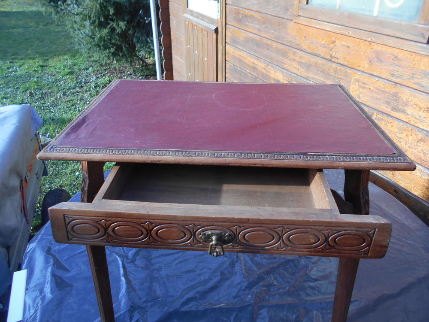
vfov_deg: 53.1
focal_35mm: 26
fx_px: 322
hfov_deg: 67.3
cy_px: 161
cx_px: 214
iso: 80
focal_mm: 4.6
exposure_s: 1/160
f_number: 3.2
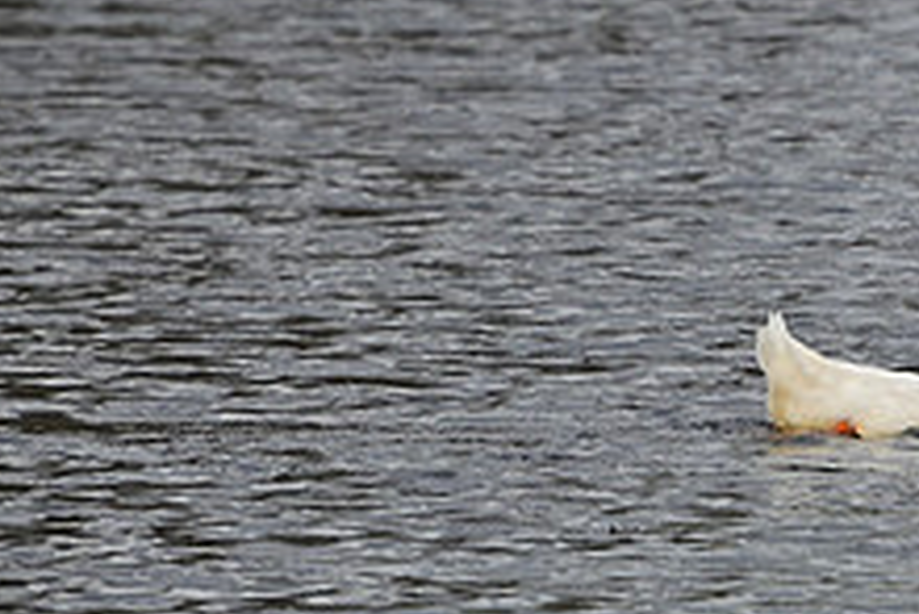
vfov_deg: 1.9
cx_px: 844
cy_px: 449
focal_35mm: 731
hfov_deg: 2.8
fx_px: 18672
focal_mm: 185
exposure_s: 1/1250
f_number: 6
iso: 200
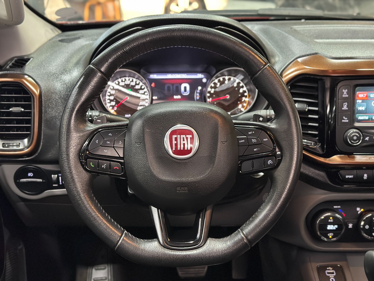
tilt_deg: -20.0
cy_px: 140
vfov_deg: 30.3
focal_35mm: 48
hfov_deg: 39.7
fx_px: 519
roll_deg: -0.6
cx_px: 187
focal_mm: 6.86
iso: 800
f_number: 1.78
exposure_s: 1/38
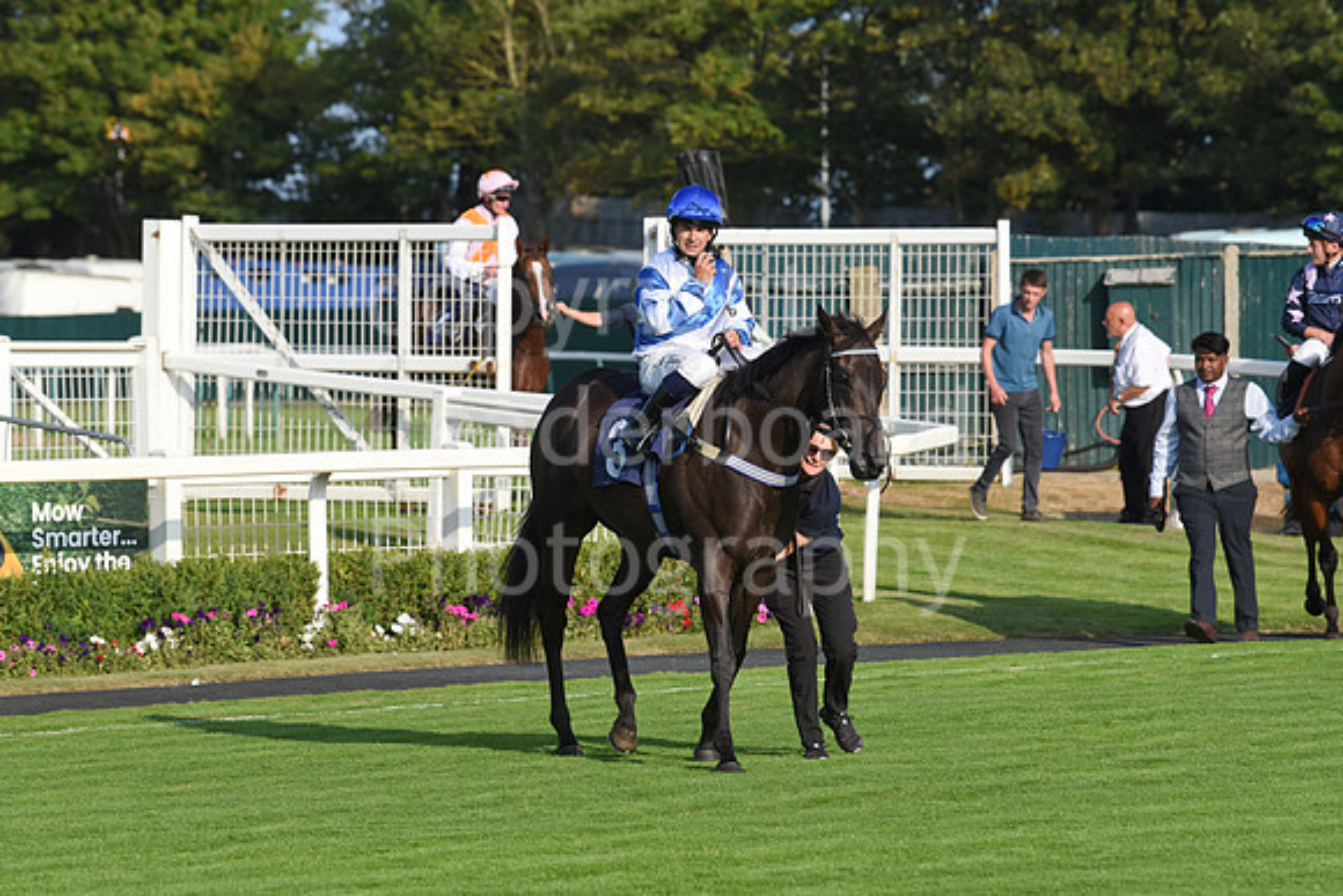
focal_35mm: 200
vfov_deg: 6.9
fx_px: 7463
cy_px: 448
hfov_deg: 10.3
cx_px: 672
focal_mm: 200
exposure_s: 1/2500
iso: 640
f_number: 6.3
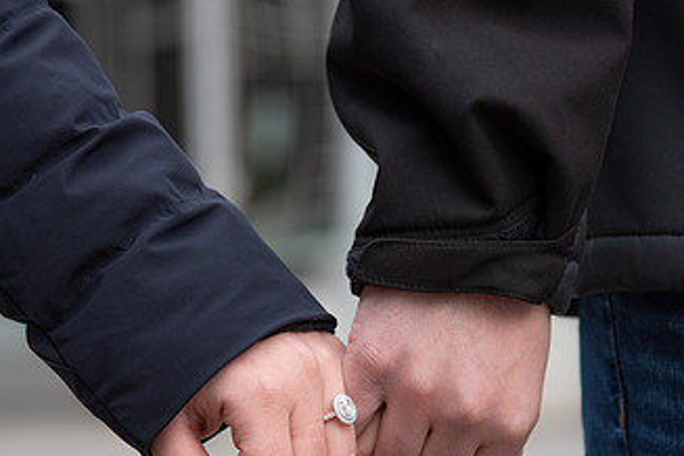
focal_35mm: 199
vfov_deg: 6.9
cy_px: 359
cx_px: 366
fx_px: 3781
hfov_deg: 10.3
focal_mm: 112
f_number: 4.5
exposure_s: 1/320
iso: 400
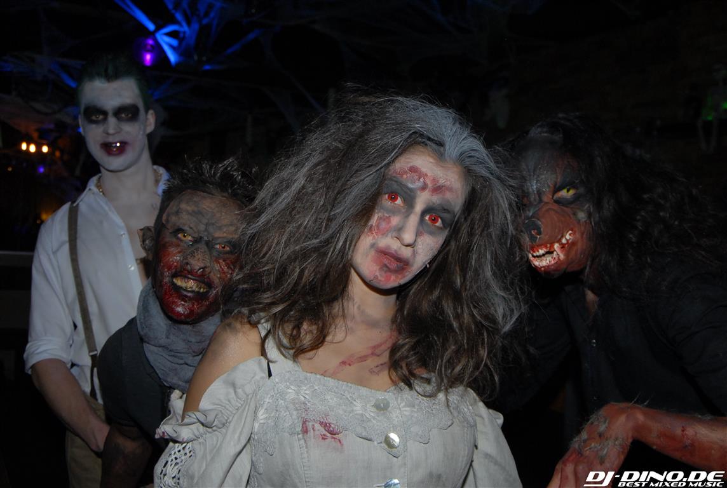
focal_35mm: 36
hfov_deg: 53.0
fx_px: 729
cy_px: 244
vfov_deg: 37.0
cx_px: 364
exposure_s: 1/30
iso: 400
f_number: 5.6
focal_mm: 24
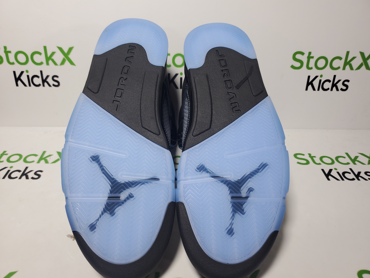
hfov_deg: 67.3
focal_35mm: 26
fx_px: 278
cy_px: 139
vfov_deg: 53.1
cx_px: 185
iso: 50
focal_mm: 4.3
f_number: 1.5
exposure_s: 1/470
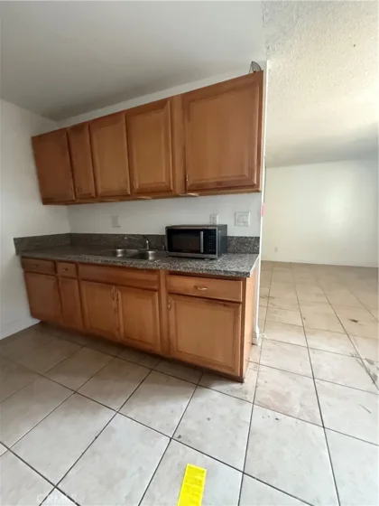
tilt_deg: -9.1
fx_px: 204
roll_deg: +1.0
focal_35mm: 14
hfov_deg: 85.7
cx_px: 190
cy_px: 253
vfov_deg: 102.1
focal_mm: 2.22
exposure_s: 1/55
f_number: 2.2
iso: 1250
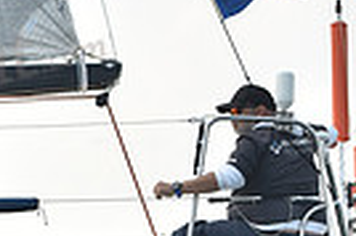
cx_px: -404
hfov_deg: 6.6
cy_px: 261
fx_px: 2993
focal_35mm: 303
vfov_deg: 4.5
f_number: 5
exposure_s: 1/800
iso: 250
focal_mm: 70
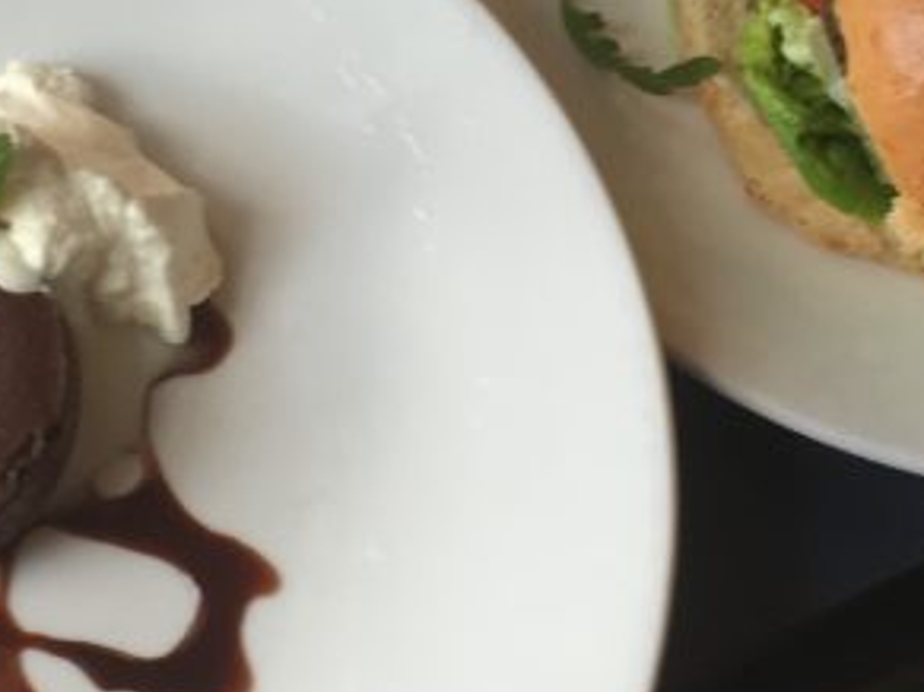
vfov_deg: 14.3
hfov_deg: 19.2
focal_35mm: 102
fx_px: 2722
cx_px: 362
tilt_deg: -64.9
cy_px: 22
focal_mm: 4.15
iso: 40
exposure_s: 1/50
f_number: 2.2
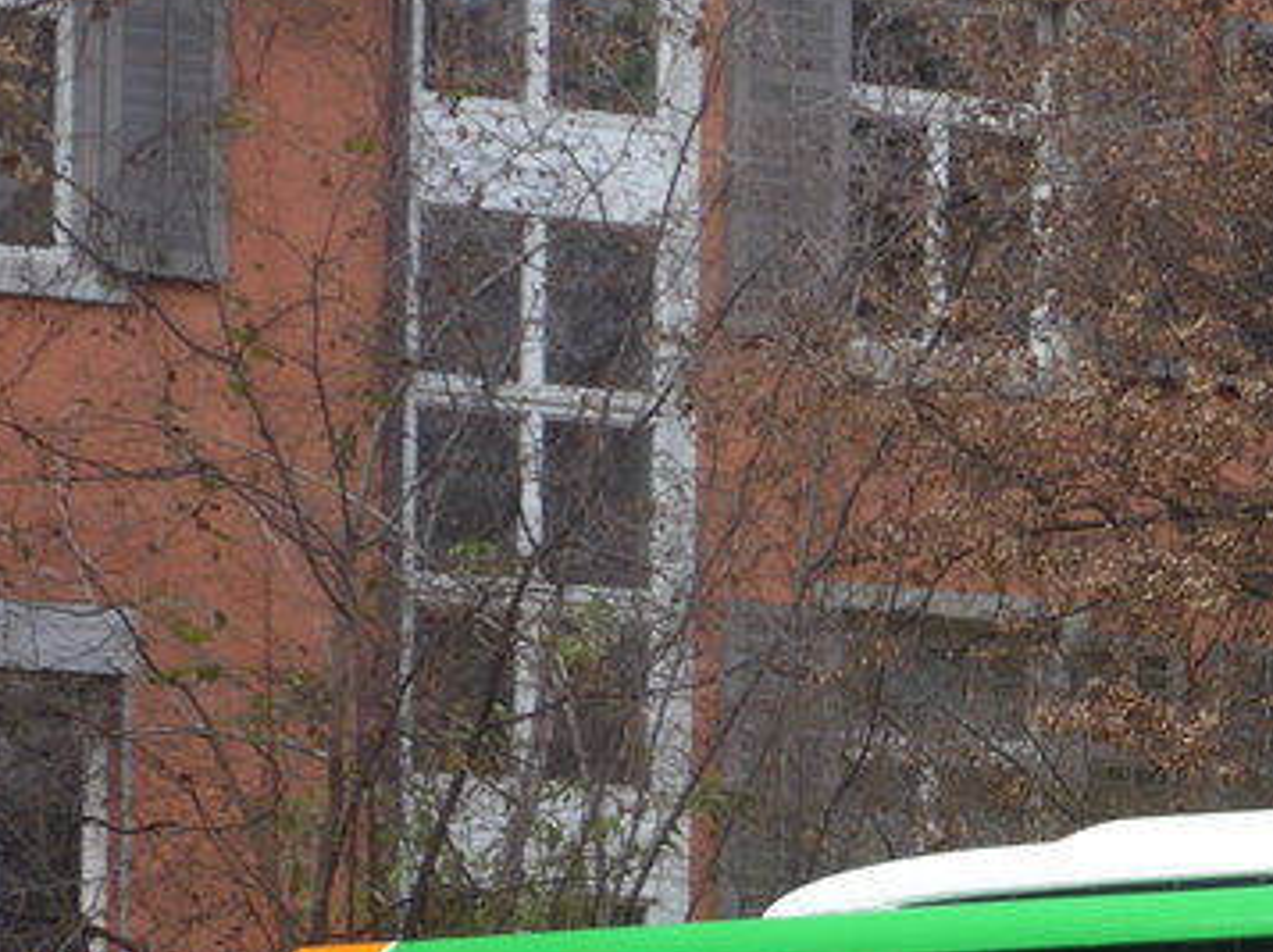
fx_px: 9148
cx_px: 2015
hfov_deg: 7.8
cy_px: 1355
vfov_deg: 5.9
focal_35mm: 249
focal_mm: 15
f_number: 4.2
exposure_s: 1/80
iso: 100
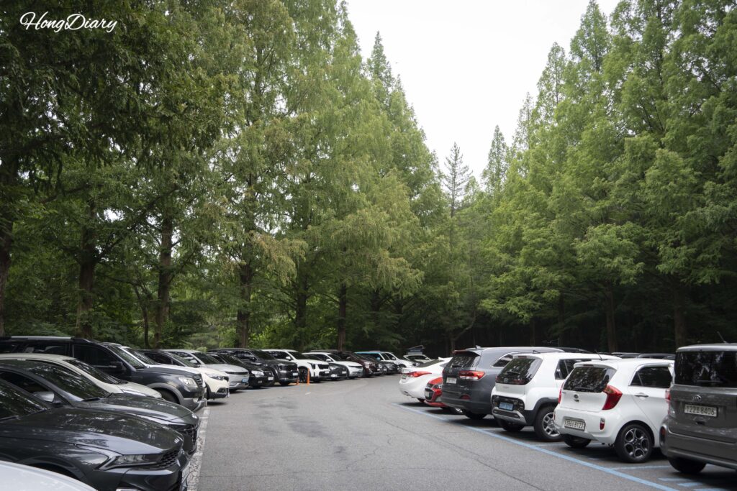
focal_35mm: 29
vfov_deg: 45.0
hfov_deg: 63.7
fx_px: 594
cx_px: 368
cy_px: 246
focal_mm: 29
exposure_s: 1/80
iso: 100
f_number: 5
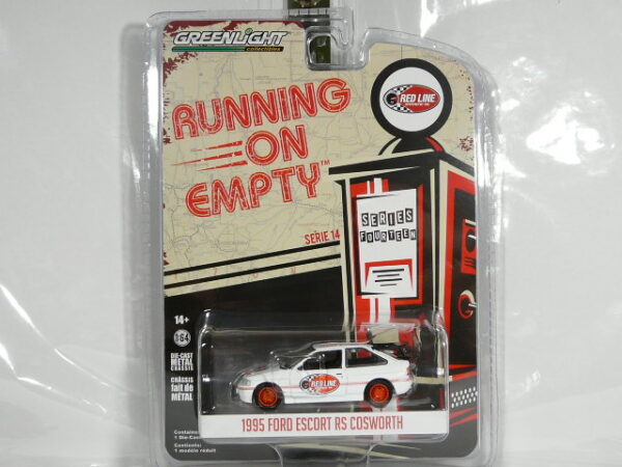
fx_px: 809
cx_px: 311
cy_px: 234
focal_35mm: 45
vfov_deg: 32.2
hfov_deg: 42.1
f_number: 2.8
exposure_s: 1/60
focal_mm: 4.6
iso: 100
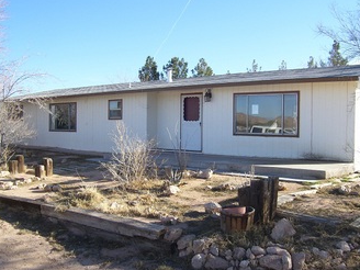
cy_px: 137
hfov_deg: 49.0
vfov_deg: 37.7
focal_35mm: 38
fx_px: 395
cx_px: 183
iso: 80
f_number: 4.8
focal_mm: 6
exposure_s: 1/250
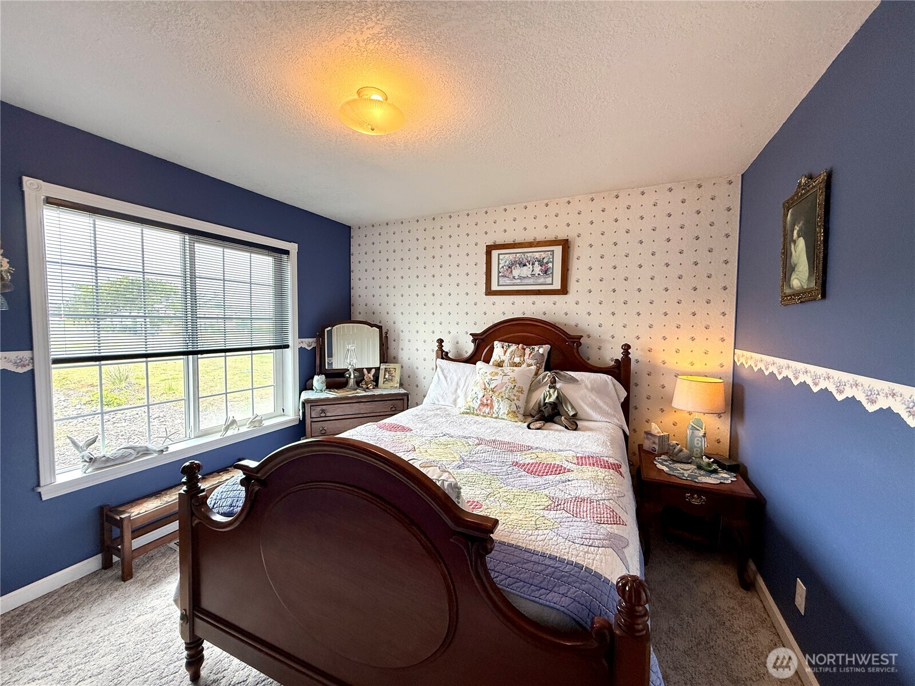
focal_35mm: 14
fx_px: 370
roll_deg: -0.6
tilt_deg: -2.2
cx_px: 458
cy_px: 343
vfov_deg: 85.7
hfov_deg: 102.1
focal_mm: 2.22
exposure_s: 1/120
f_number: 2.2
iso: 160
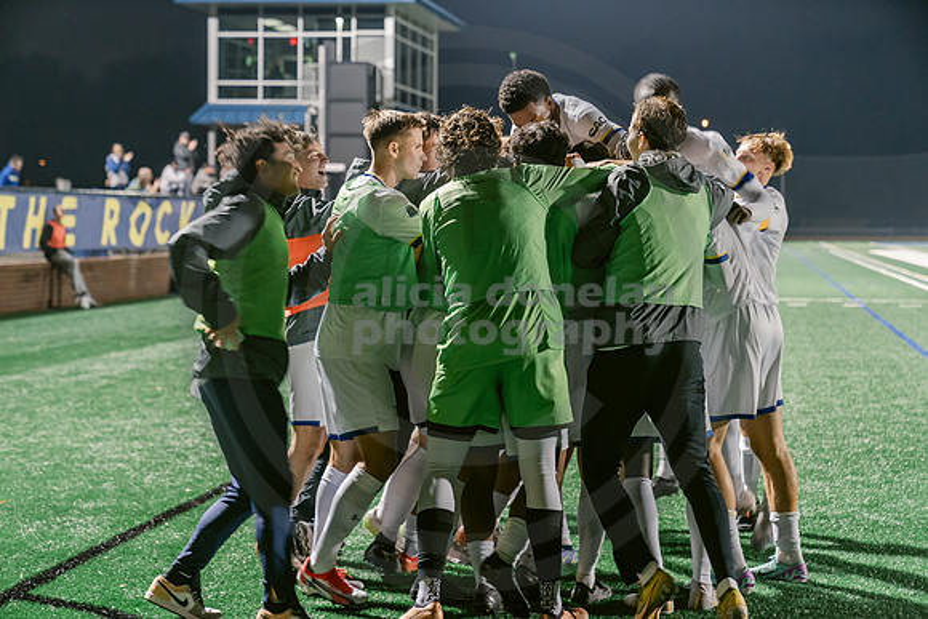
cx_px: 464
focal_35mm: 70
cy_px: 310
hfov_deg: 28.8
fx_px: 1805
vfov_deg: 19.5
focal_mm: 70
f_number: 3.2
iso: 2500
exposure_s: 1/100
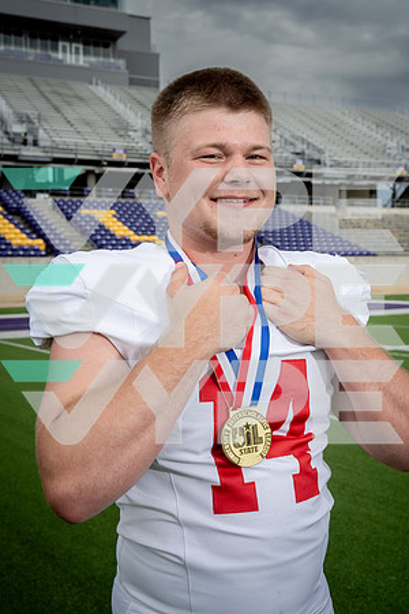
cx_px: 204
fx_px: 716
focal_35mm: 42
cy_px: 307
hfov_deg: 31.9
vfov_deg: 46.4
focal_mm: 42
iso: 640
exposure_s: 1/250
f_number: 8
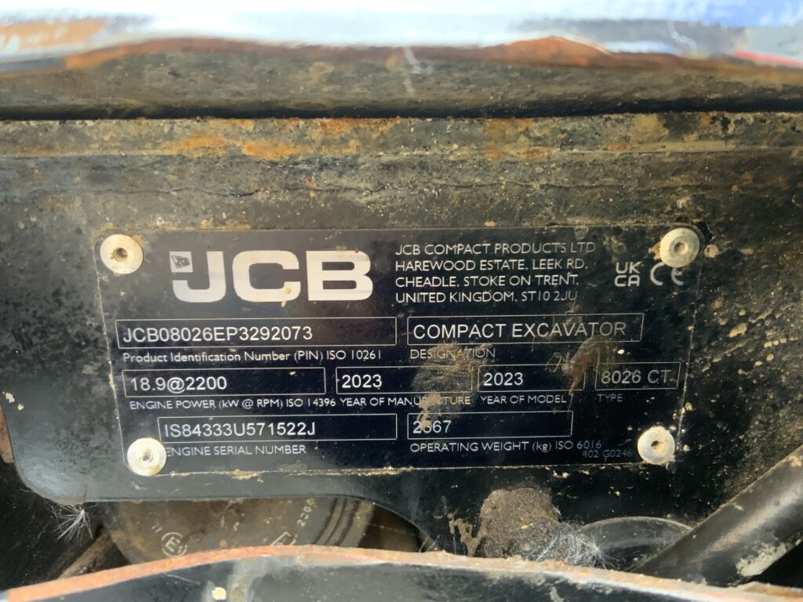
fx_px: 673
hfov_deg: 61.7
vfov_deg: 48.2
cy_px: 301
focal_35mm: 29
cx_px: 402
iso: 200
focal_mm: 3
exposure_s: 1/60
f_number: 1.8
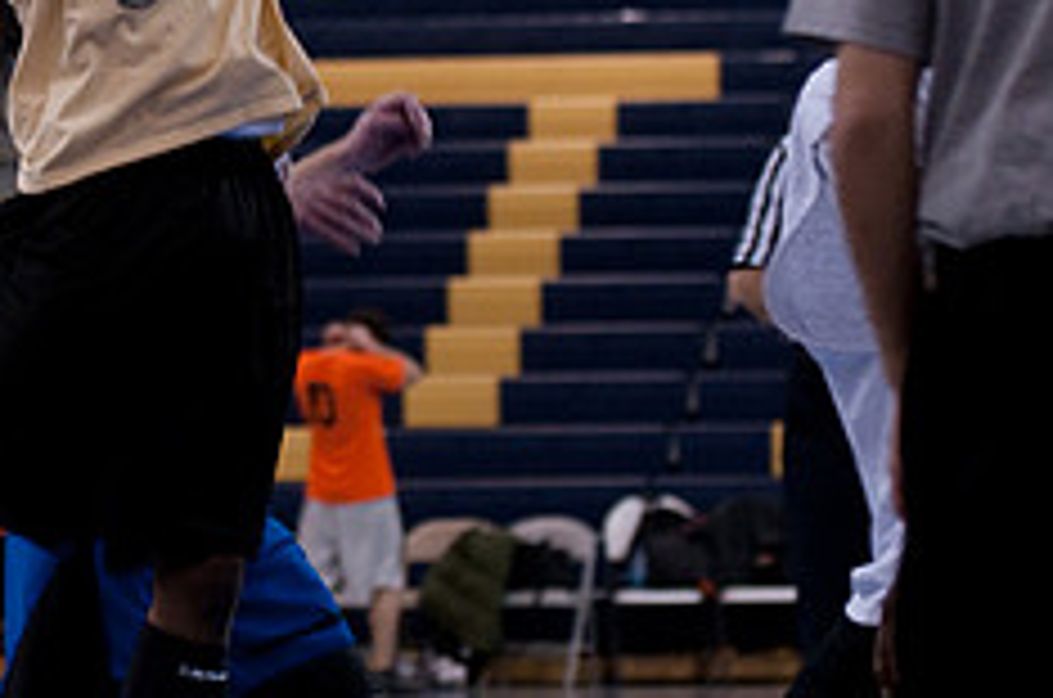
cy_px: 205
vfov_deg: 5.3
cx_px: 104
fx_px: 7589
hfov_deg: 7.9
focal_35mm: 260
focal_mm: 70
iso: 640
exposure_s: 1/160
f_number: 2.8
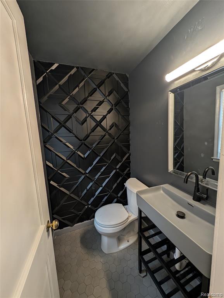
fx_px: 103
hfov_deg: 94.6
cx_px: 112
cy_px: 149
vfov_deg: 110.5
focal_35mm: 12
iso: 51
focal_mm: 2.23
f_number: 1.95
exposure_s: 1/30
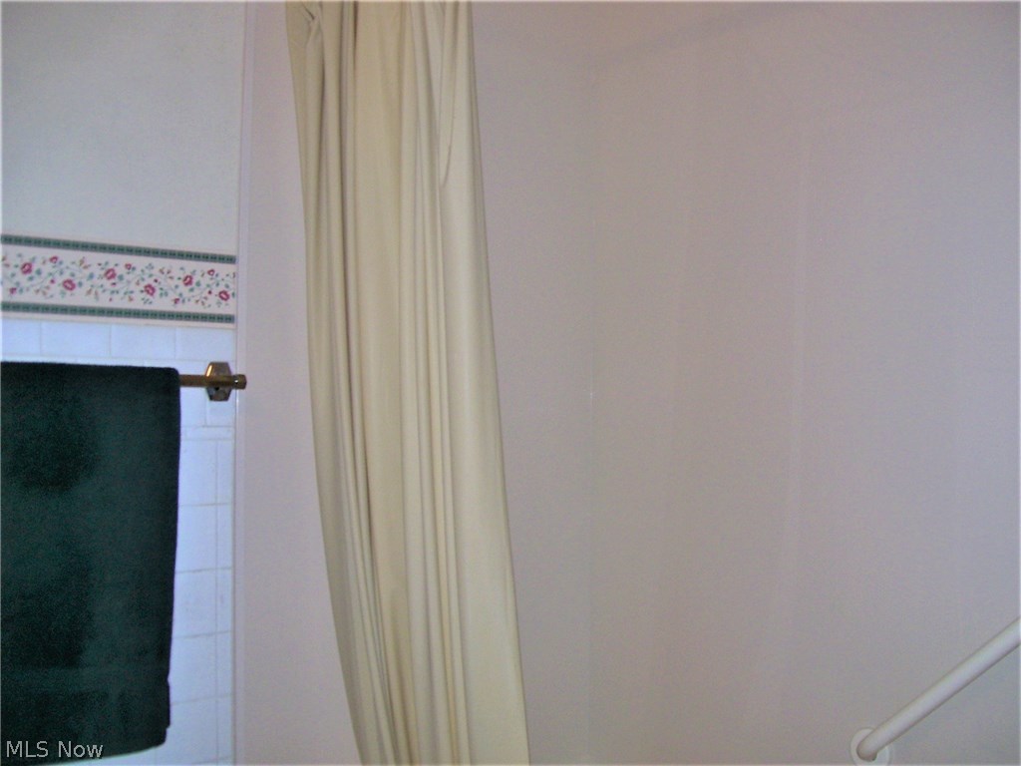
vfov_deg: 39.7
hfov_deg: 51.4
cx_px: 510
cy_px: 383
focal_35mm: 36
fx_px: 1062
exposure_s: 1/60
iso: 80
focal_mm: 6
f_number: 2.7
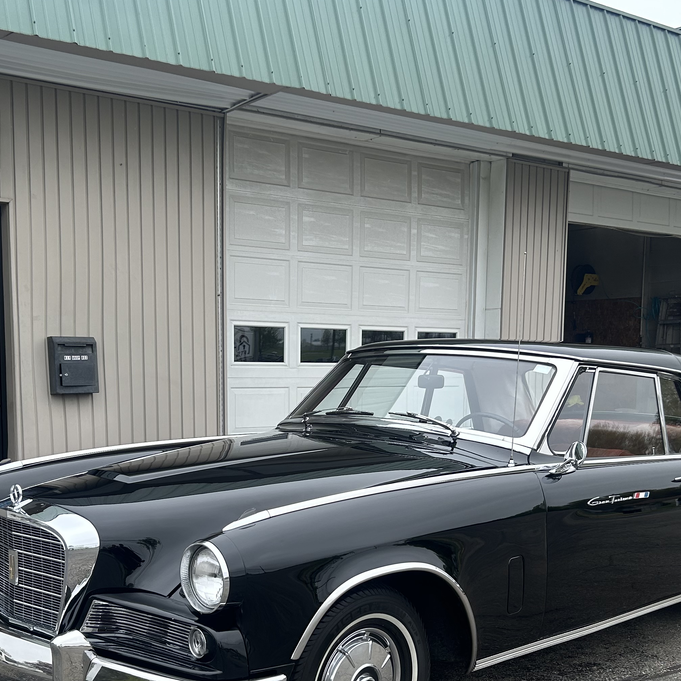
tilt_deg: -6.7
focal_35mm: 46
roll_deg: -0.4
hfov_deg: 36.7
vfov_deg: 36.2
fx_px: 1024
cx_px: 303
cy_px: 480
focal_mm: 5.7
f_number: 1.5
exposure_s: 1/1395
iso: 50
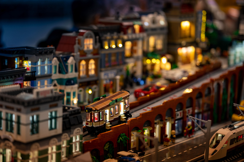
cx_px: 122
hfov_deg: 23.9
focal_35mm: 85
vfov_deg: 16.1
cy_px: 81
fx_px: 576
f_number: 1.8
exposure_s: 1/100
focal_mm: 85
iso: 140
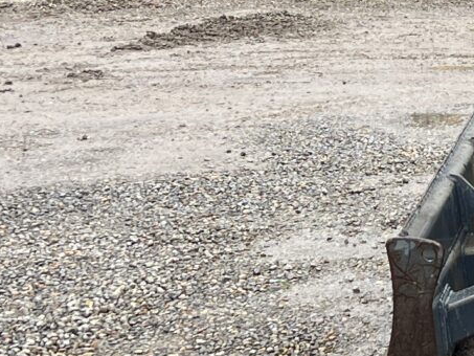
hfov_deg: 12.8
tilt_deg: -3.1
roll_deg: +0.0
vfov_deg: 9.9
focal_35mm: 147
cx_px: 683
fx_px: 2013
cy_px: -89
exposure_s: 1/536
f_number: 1.5
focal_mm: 5.7
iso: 50
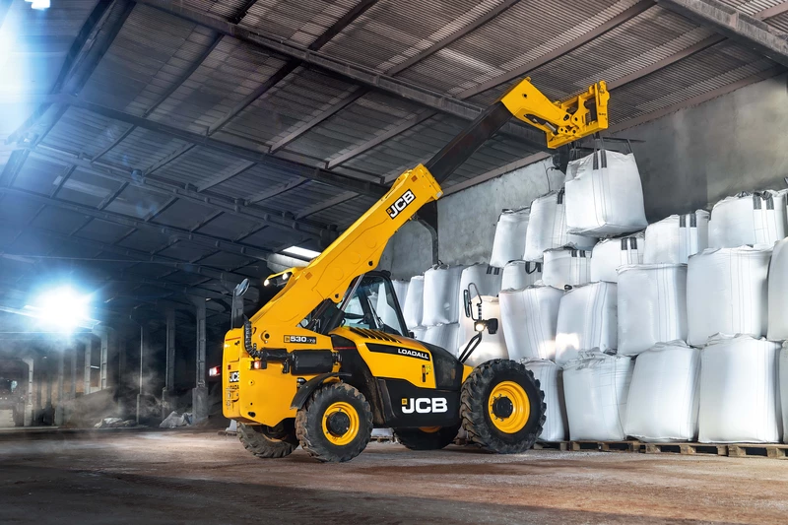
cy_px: 262
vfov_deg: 33.4
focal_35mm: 40
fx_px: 875
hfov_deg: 48.5
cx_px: 394
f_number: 5
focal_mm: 40
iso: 320
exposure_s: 1/20
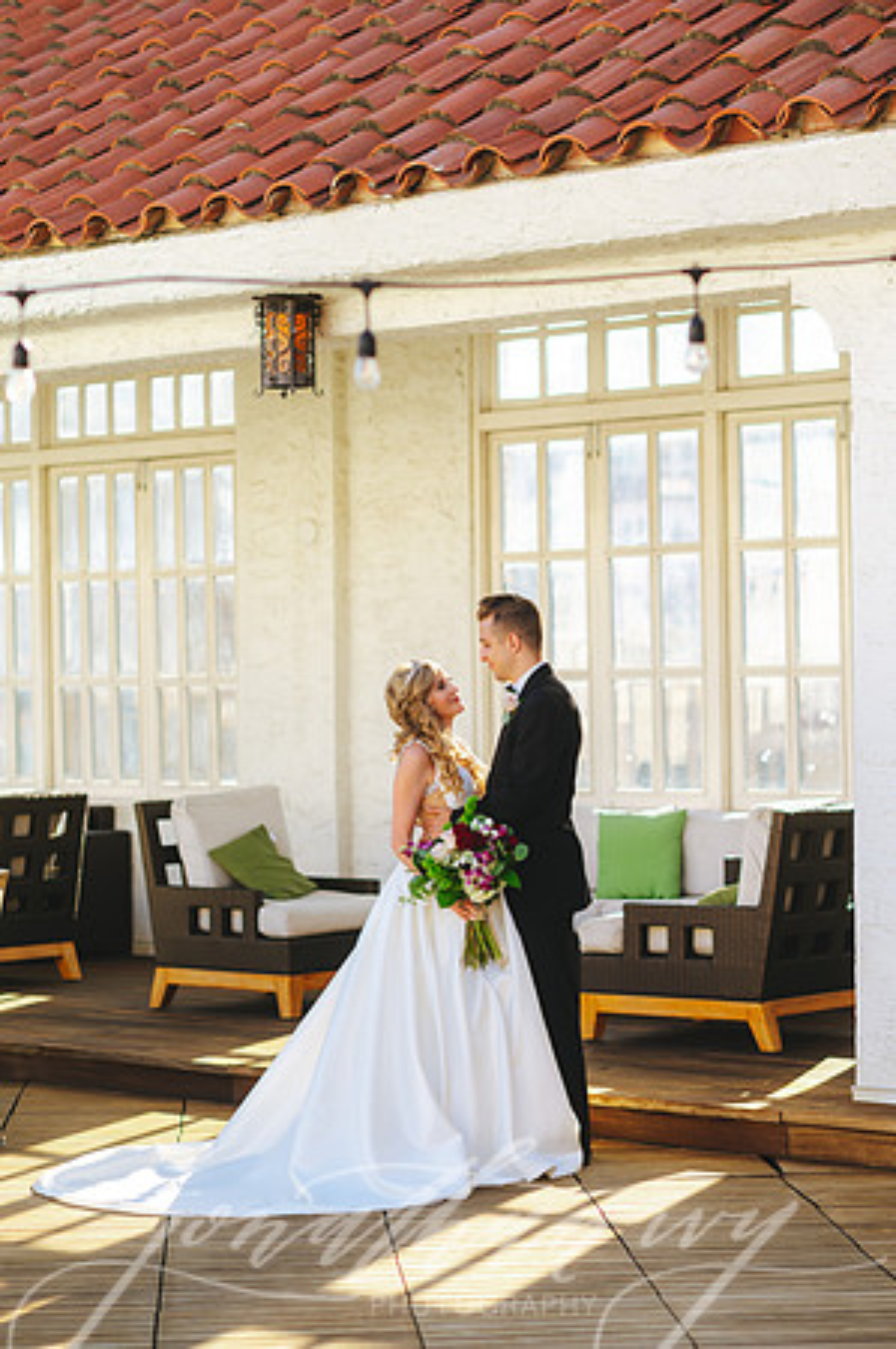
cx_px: 448
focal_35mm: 85
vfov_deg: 23.9
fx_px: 3180
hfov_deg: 16.0
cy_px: 674
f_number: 2.8
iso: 80
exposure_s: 1/640
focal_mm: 85
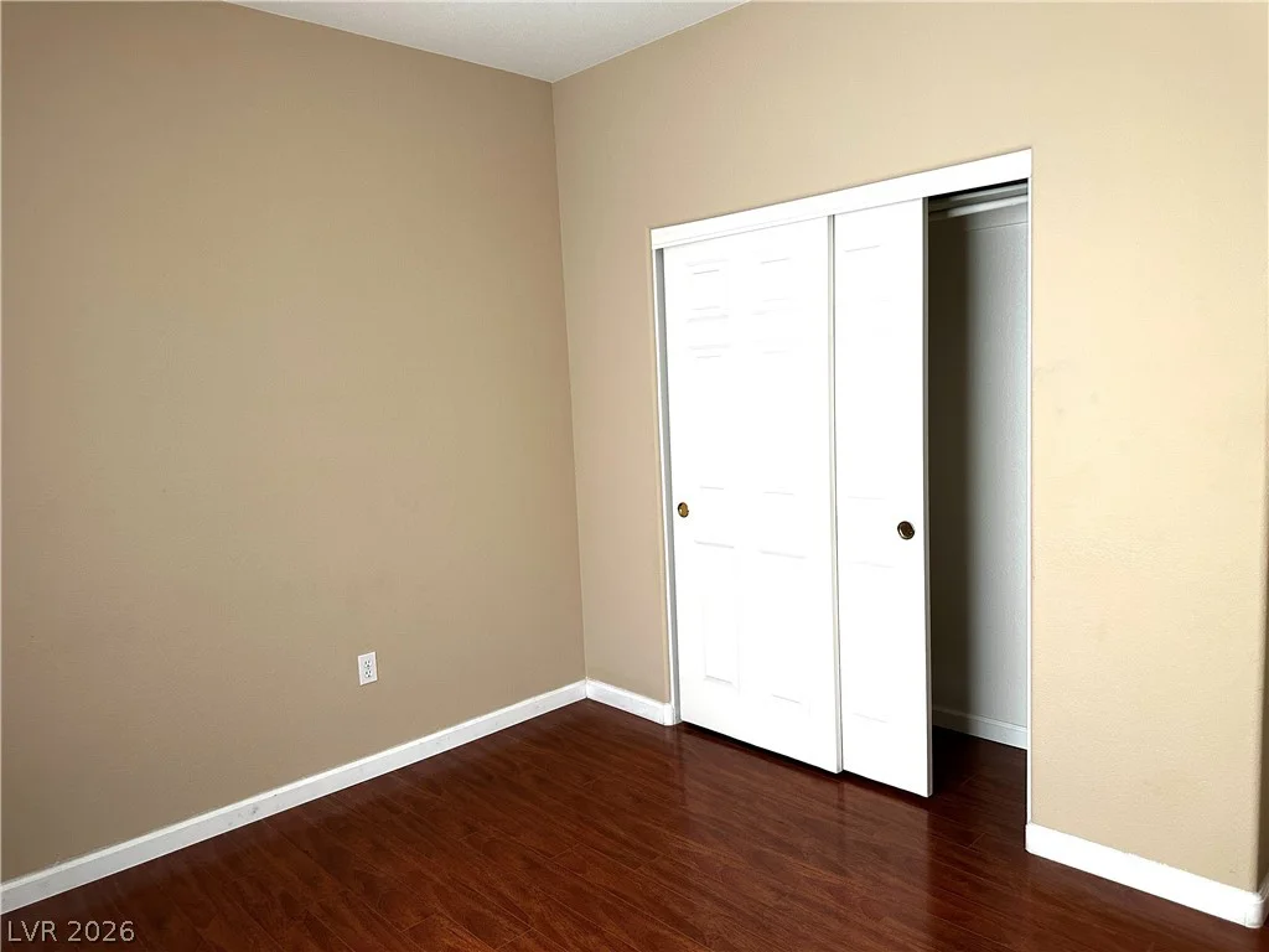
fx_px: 880
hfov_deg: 71.6
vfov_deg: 56.8
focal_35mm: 24
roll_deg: +2.2
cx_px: 634
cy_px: 476
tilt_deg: -6.4
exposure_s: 1/60
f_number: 1.78
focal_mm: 6.86
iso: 250
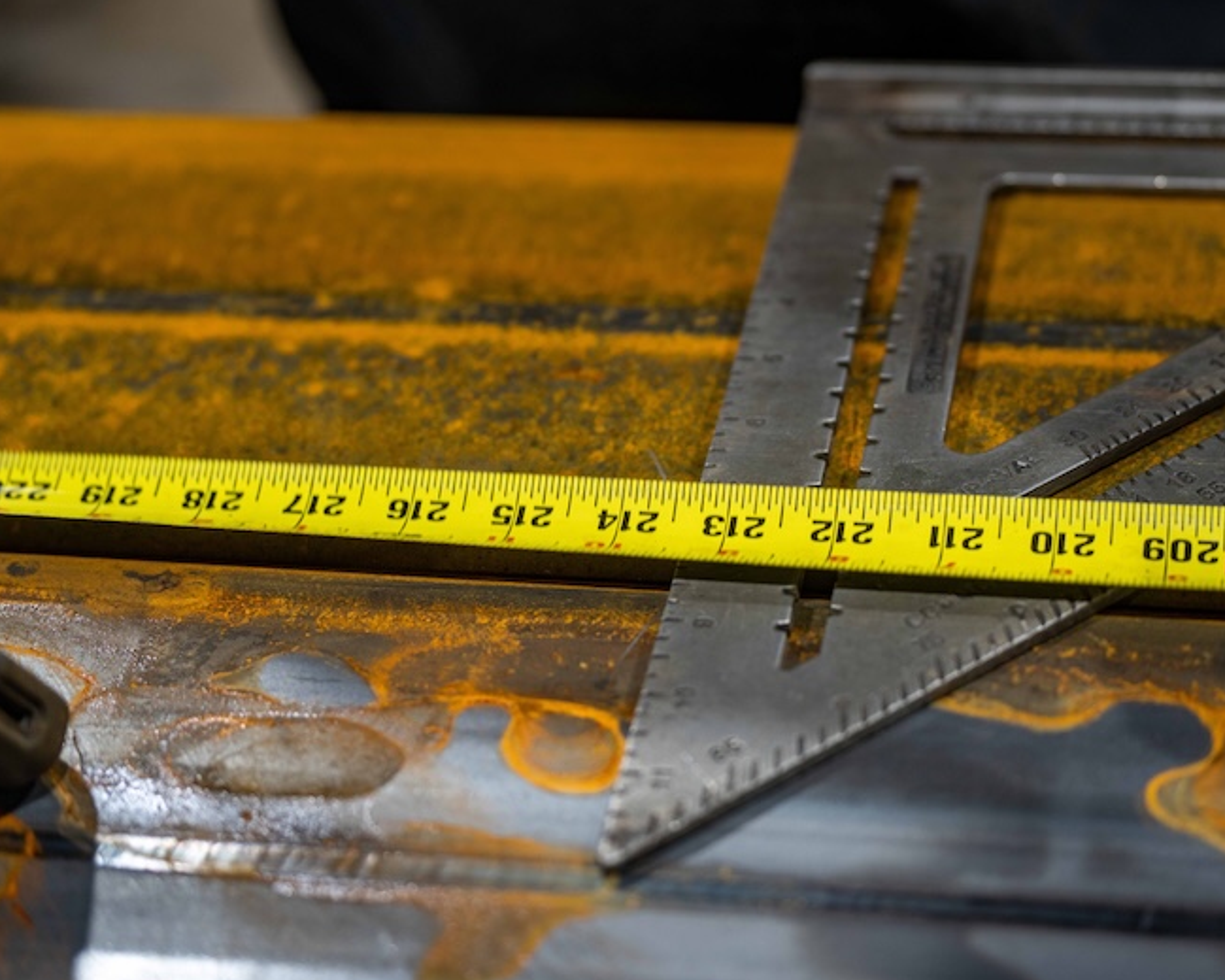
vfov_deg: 18.9
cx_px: 715
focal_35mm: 81
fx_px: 2936
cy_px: 496
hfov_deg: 23.5
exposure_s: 1/160
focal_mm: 70
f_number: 2.8
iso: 640
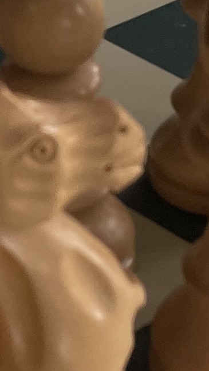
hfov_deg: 6.9
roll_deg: -0.2
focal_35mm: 176
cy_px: 48
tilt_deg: -29.0
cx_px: 41
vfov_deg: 12.2
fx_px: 1734
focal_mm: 4.2
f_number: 1.6
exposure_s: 1/222
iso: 32
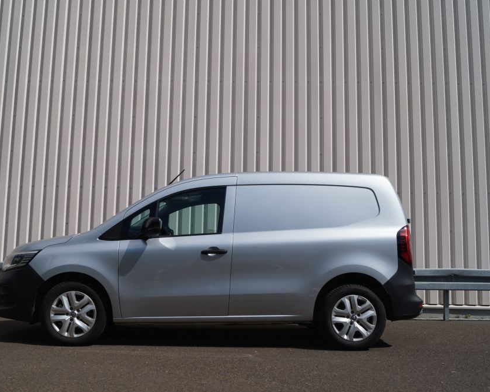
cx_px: 210
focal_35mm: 38
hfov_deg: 47.8
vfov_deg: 39.2
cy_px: 196
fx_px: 551
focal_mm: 22
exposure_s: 1/640
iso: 100
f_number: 8
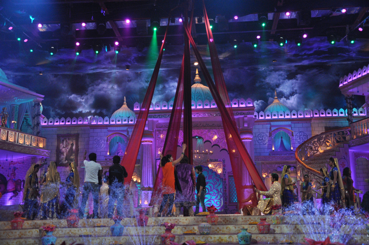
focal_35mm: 45
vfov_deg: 29.8
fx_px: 461
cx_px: 184
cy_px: 122
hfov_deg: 43.7
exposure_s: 1/80
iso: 1600
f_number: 4.2
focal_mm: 30
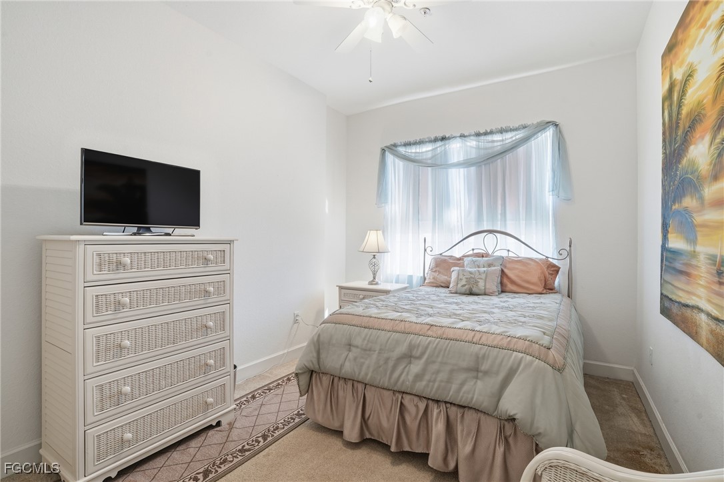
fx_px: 322
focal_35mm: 16
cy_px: 241
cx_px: 362
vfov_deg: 73.7
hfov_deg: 96.8
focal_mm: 16
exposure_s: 1/13
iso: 200
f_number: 9
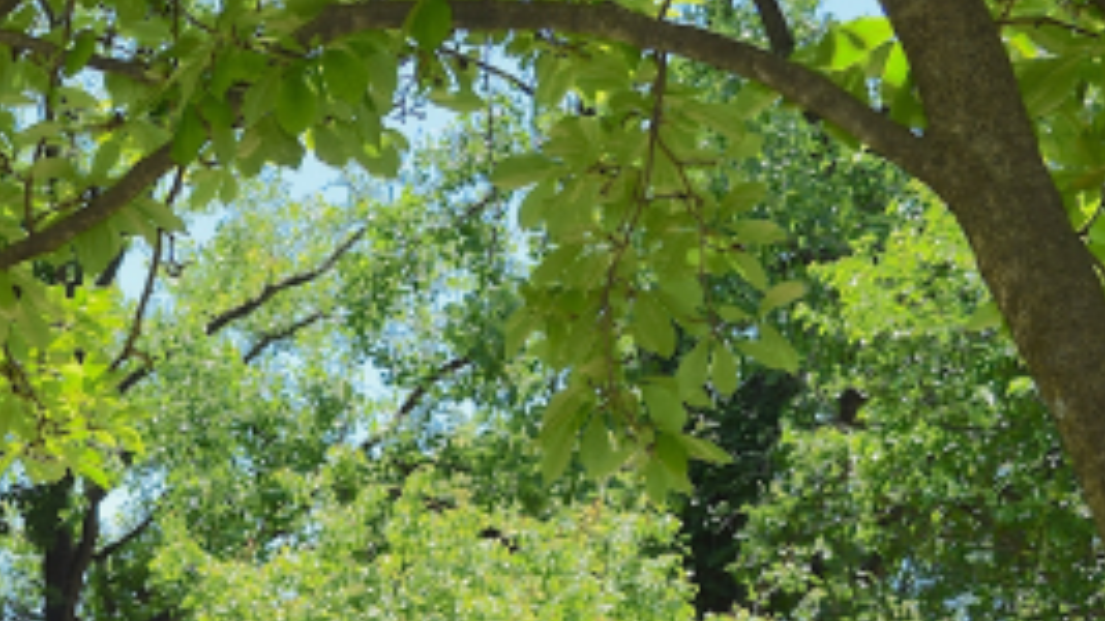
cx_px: -238
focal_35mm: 101
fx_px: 2972
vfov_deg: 11.3
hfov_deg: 19.7
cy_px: 985
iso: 100
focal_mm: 23
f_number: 6.3
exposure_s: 1/160
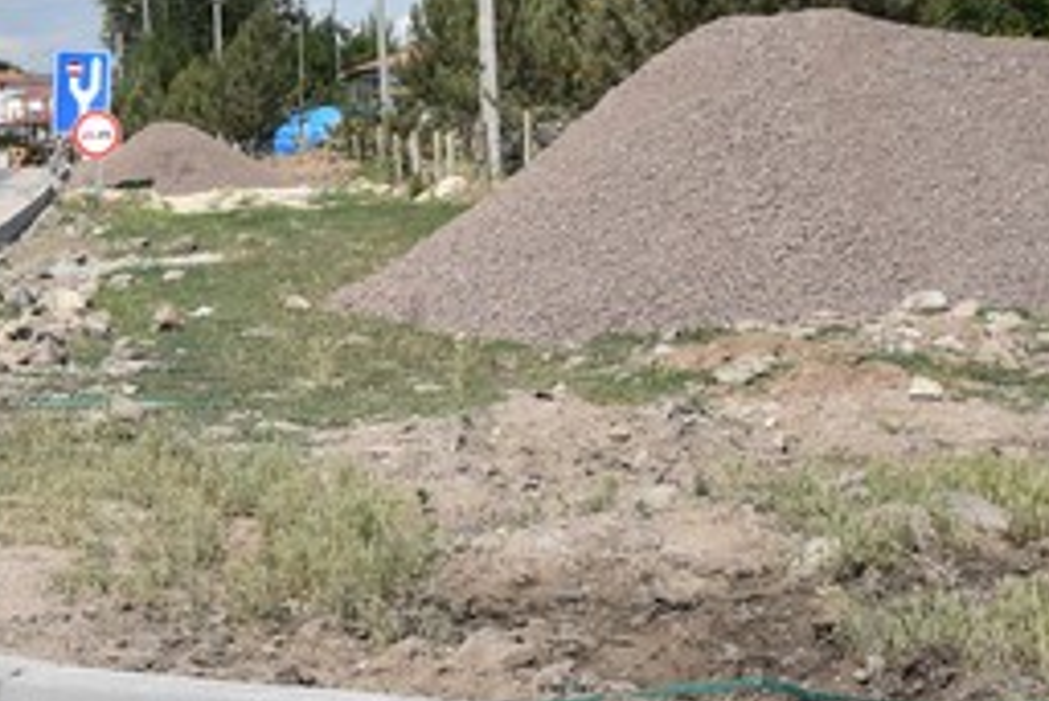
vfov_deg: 14.4
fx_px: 2770
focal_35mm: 95
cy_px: 324
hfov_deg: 20.4
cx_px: -111
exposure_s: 1/250
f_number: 10
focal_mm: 18
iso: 100
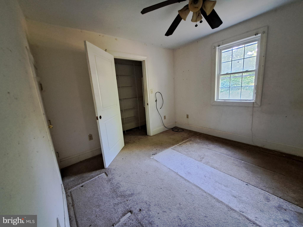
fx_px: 114
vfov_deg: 89.9
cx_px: 152
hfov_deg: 106.2
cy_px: 114
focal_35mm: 13
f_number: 2.2
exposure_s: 1/24
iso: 250
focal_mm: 1.74
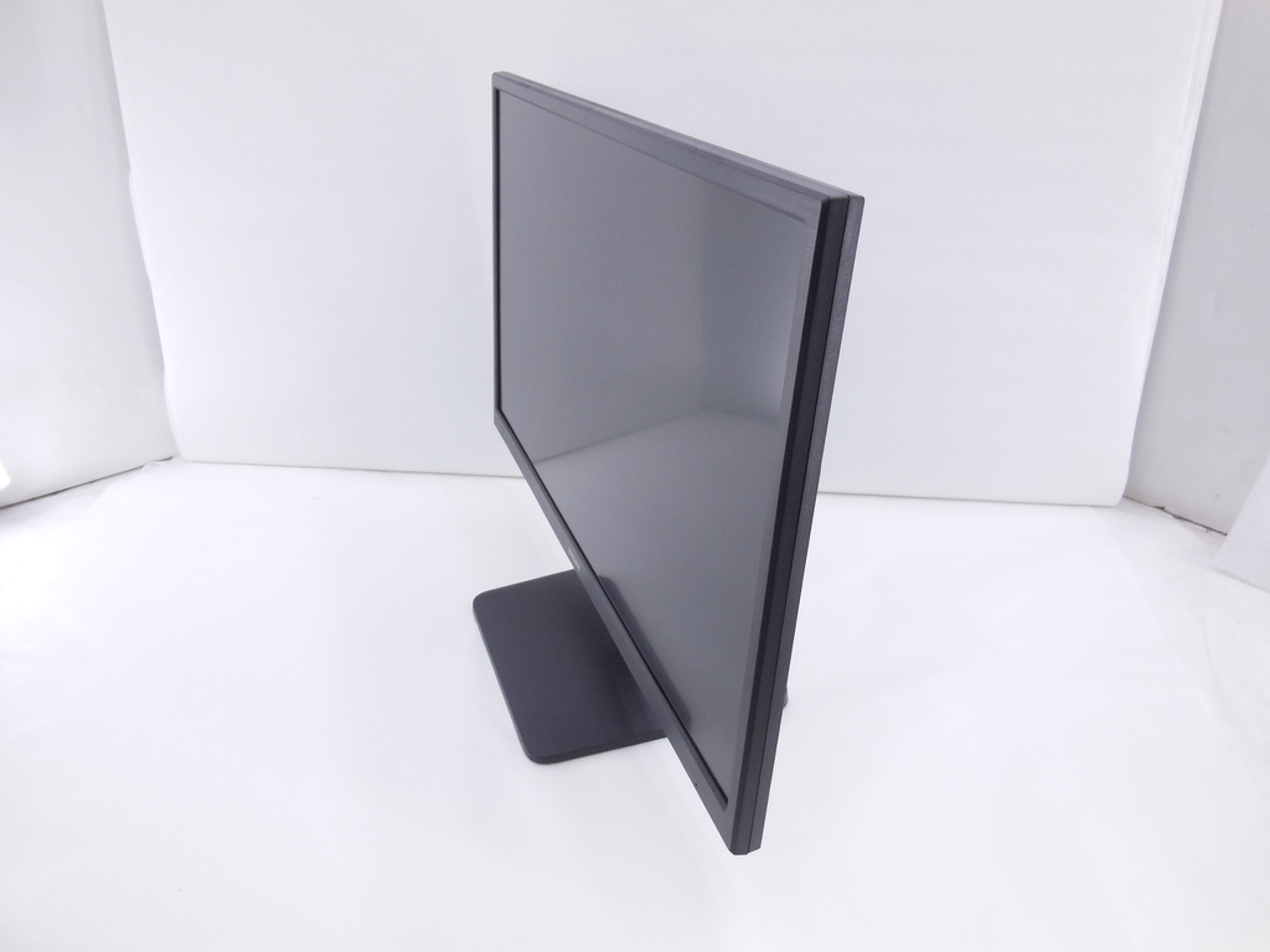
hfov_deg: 69.4
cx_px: 635
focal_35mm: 25
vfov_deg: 54.9
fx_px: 917
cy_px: 476
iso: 125
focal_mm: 4.5
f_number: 3.1
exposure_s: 1/80
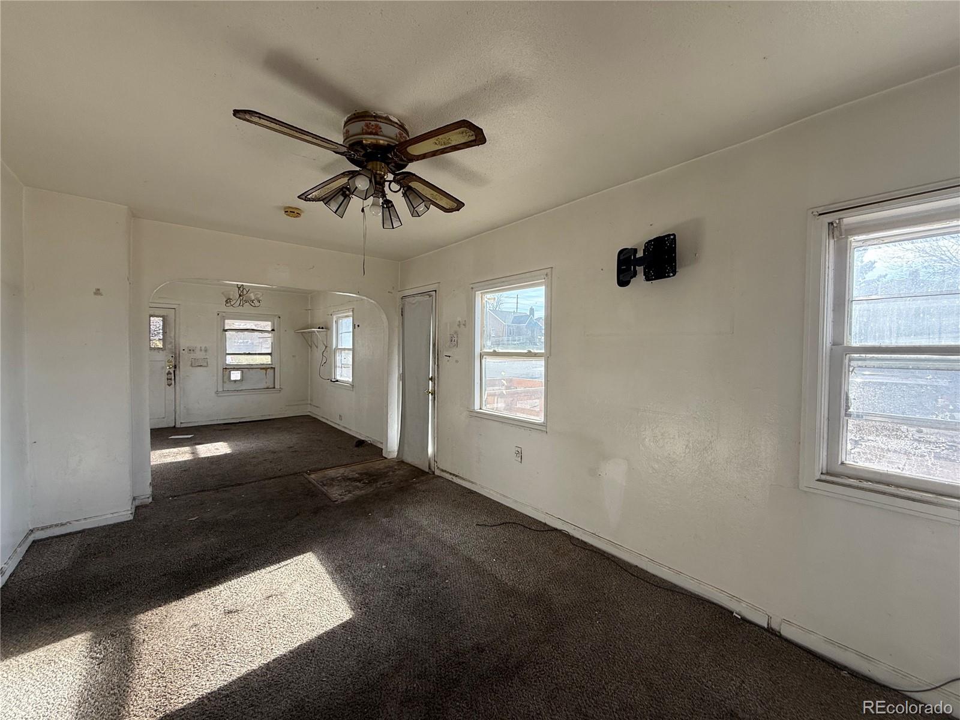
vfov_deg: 85.7
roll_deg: -0.3
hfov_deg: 102.1
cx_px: 480
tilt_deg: -1.1
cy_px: 360
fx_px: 388
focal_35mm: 14
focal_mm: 2.22
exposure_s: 1/271
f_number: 2.2
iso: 64
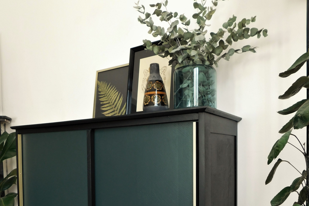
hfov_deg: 58.7
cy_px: 167
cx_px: 154
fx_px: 275
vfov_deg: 39.4
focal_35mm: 32
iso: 125
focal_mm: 4
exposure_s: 1/25
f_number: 3
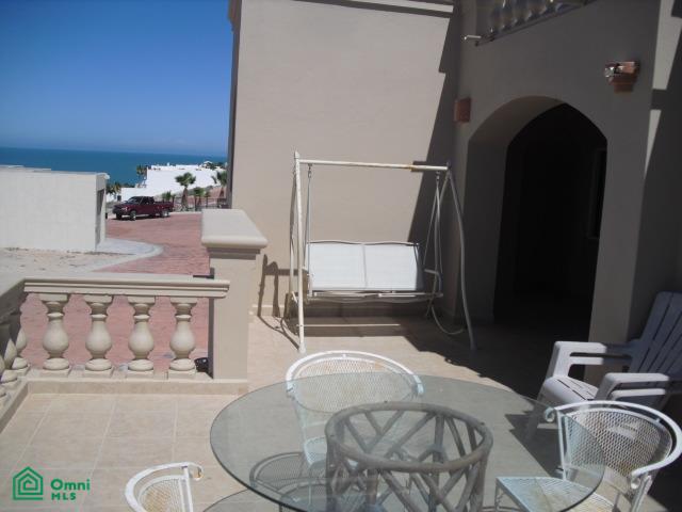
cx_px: 341
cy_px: 256
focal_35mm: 36
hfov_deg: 51.4
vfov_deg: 39.7
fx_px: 709
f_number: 7.8
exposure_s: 1/320
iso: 64
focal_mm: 6.3
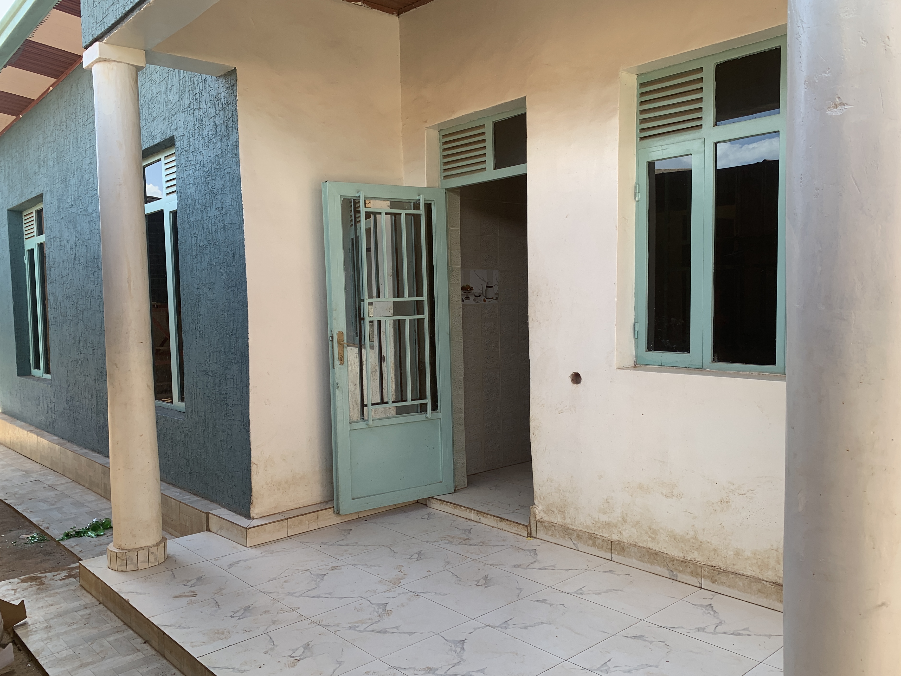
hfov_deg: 63.4
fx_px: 729
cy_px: 349
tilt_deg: -3.8
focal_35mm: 28
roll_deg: +1.6
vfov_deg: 49.7
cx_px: 438
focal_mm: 4.25
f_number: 1.8
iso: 25
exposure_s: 1/284
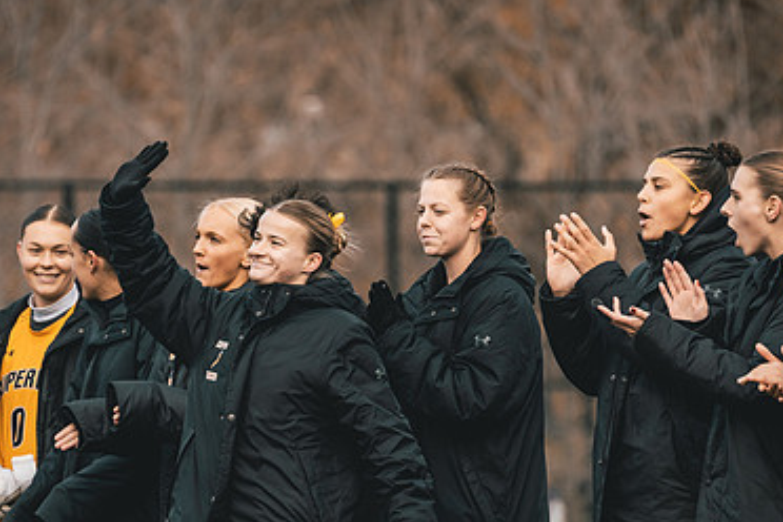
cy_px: 340
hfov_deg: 3.3
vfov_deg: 2.2
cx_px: 392
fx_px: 13549
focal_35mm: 623
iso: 800
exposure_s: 1/1000
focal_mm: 400
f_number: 6.3
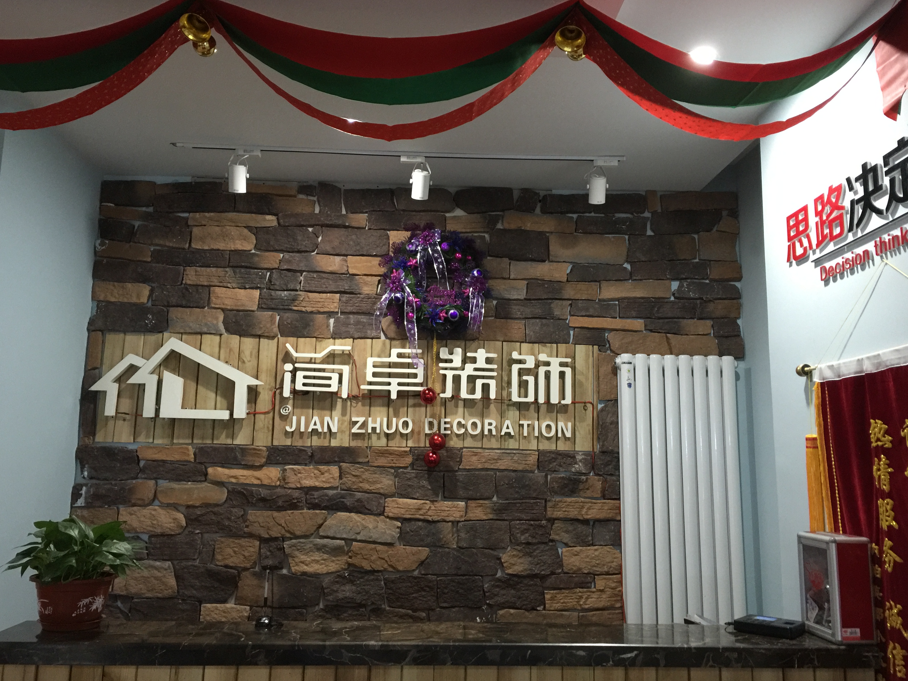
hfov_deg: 60.0
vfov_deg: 46.8
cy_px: 340
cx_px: 462
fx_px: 787
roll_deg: -1.2
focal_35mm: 30
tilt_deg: +7.6
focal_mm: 4.15
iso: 125
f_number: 2.2
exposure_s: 1/8
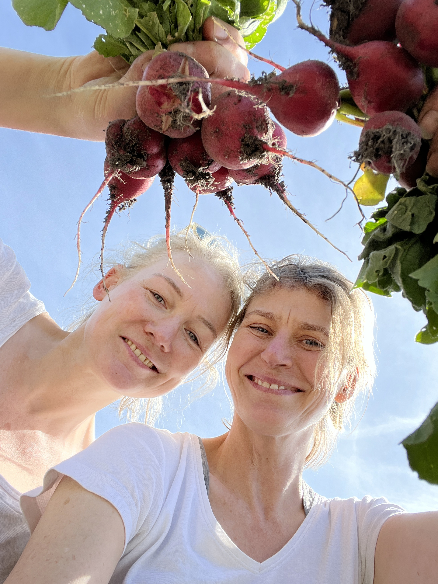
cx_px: 219
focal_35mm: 30
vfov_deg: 60.0
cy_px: 292
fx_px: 506
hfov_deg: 46.8
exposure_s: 1/365
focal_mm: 2.71
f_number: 2.2
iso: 32
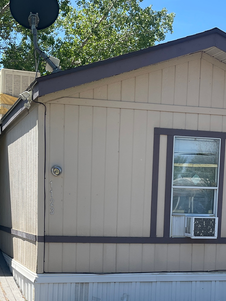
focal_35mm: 59
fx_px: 514
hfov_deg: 24.8
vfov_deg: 31.3
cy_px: 265
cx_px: 90
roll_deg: +0.2
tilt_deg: -4.0
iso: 32
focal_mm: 5.1
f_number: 1.6
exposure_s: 1/2488
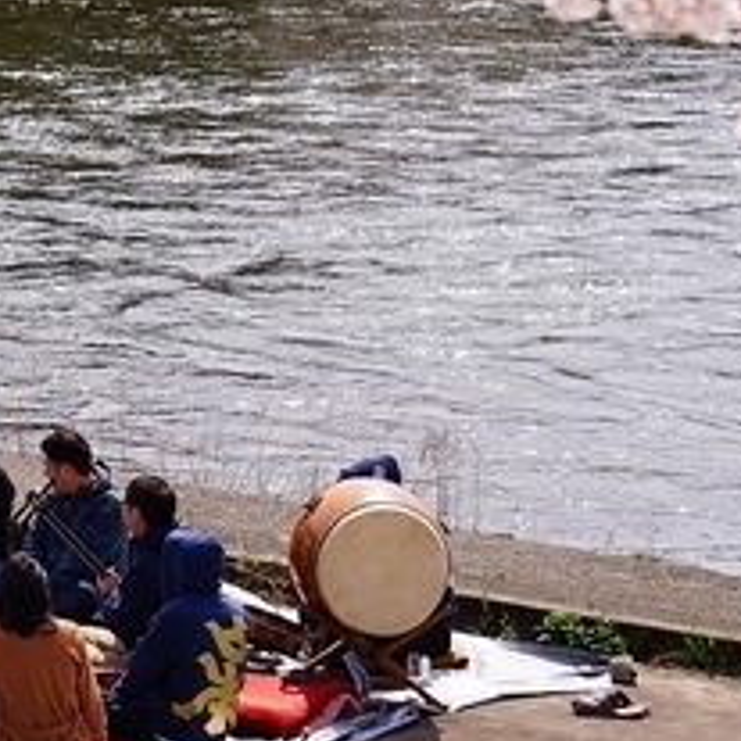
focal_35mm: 237
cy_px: 136
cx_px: -150
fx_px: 5740
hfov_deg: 7.3
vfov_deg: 7.4
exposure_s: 1/800
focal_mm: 72
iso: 100
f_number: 4.5
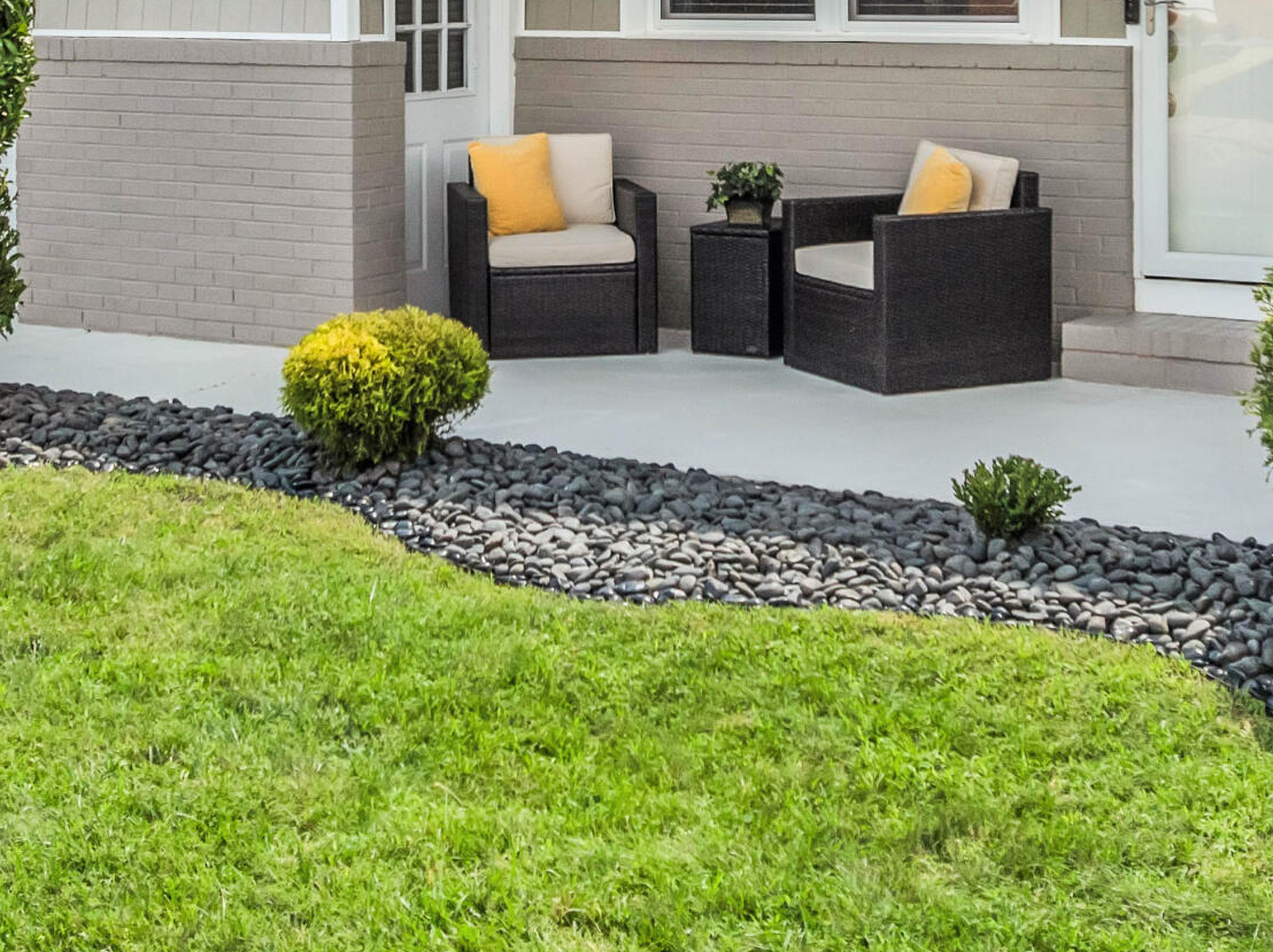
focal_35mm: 65
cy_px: -10
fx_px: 2388
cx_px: 647
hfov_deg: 29.8
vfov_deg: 21.7
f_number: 2.8
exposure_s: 1/5000
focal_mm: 12.29
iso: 170
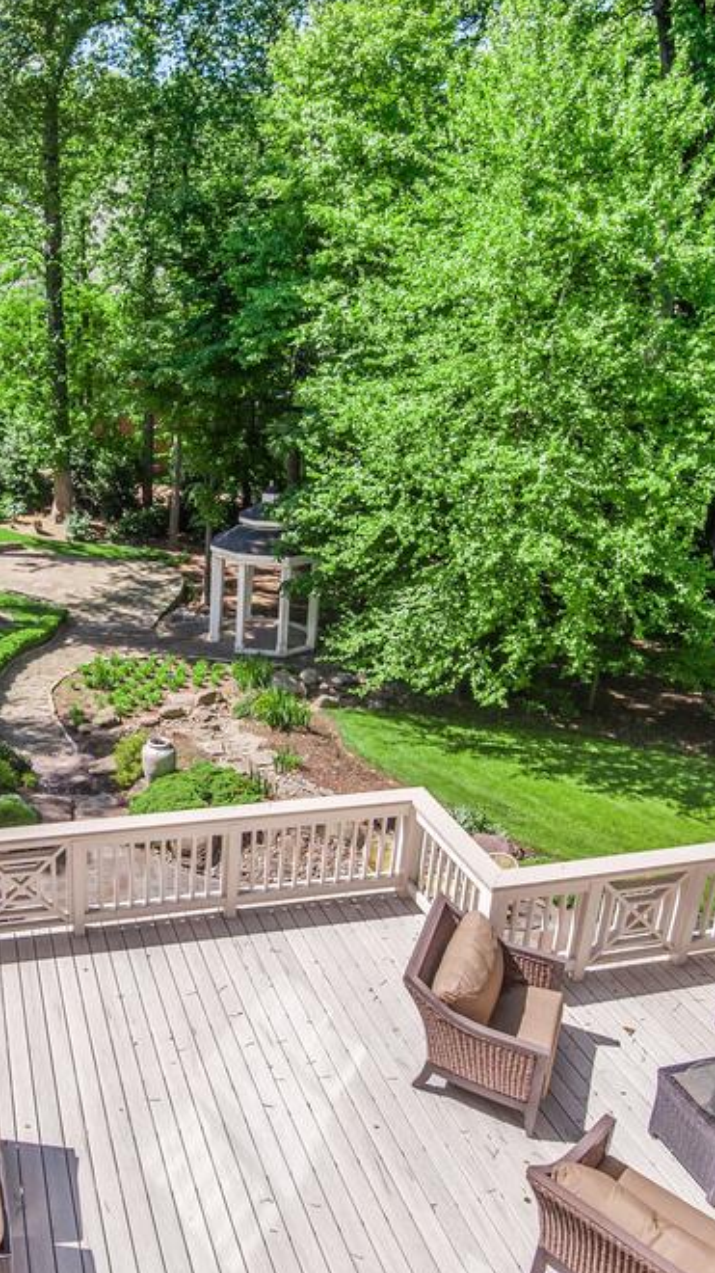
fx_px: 877
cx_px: 119
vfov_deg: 71.9
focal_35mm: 26
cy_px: 643
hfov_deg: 41.9
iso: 200
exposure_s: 1/320
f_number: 7.1
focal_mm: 16
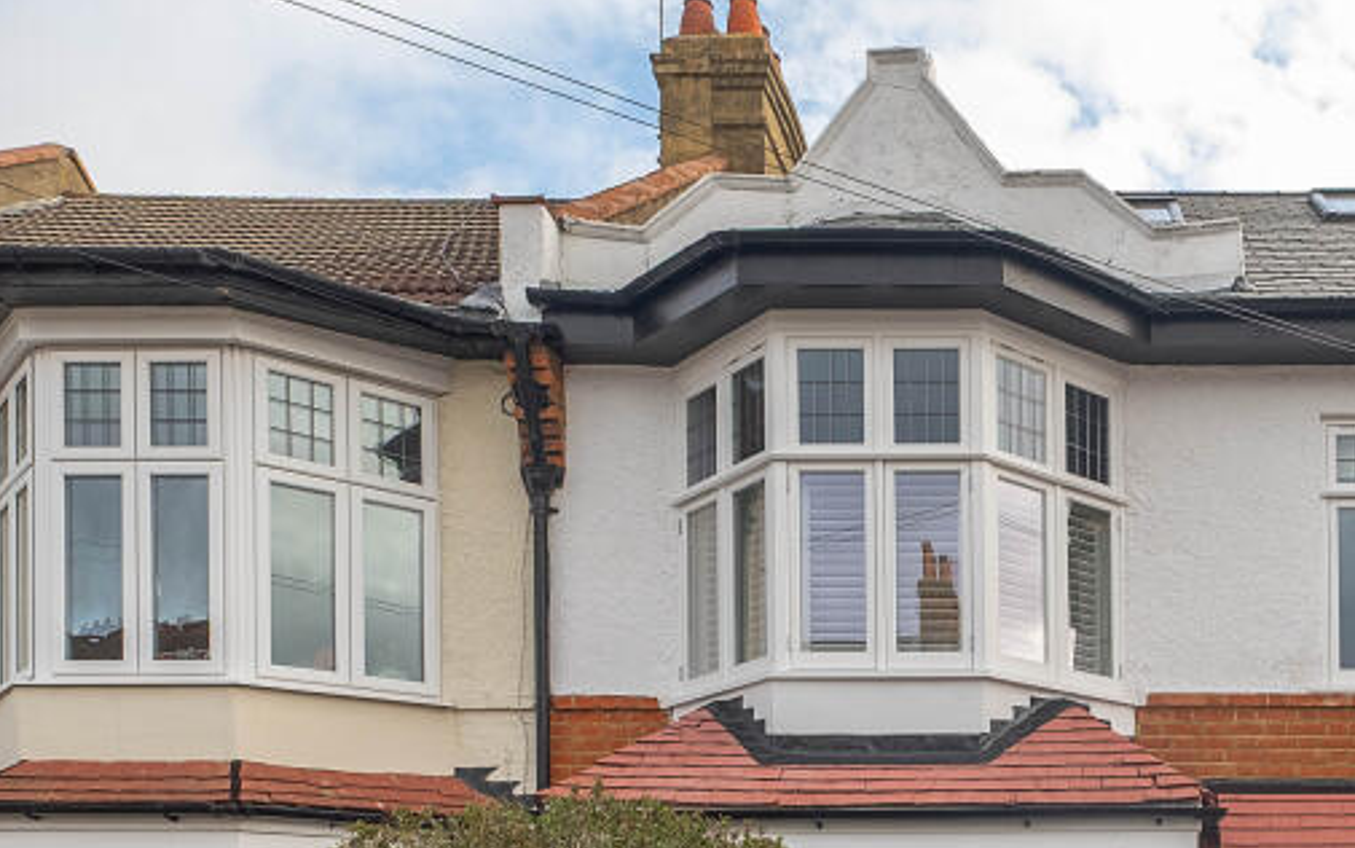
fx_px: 1145
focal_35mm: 31
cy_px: 761
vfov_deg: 37.9
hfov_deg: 57.6
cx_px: 1044
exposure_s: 1/200
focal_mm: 10
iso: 400
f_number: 6.4
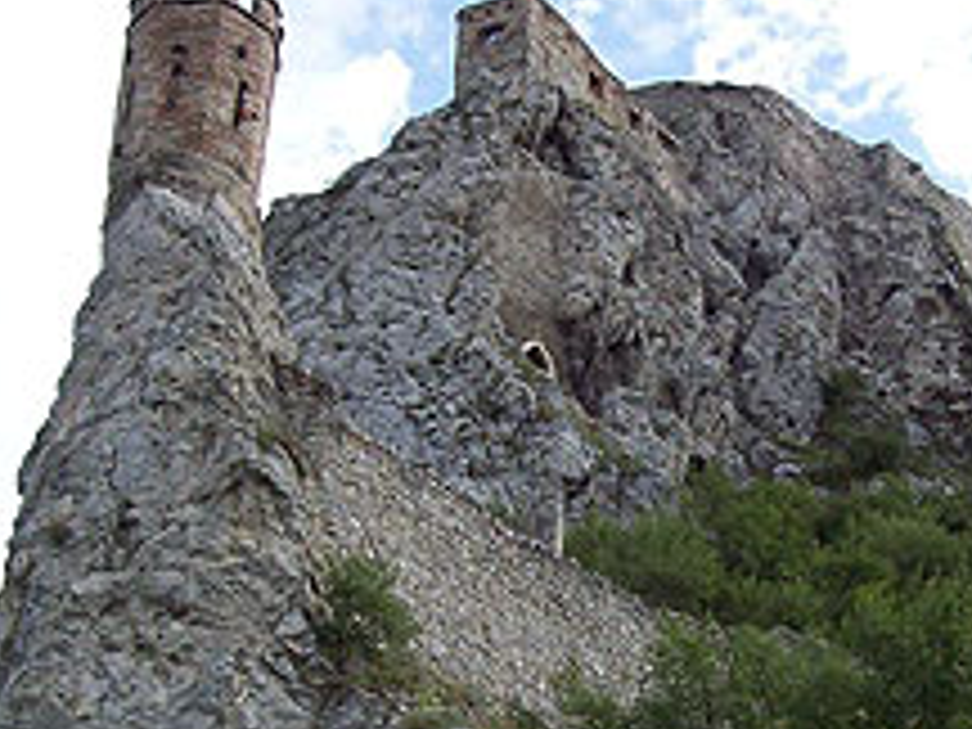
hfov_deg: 25.9
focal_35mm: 75
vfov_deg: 19.6
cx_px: 639
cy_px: 436
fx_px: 2106
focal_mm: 6
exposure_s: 1/286
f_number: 4.8
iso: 80
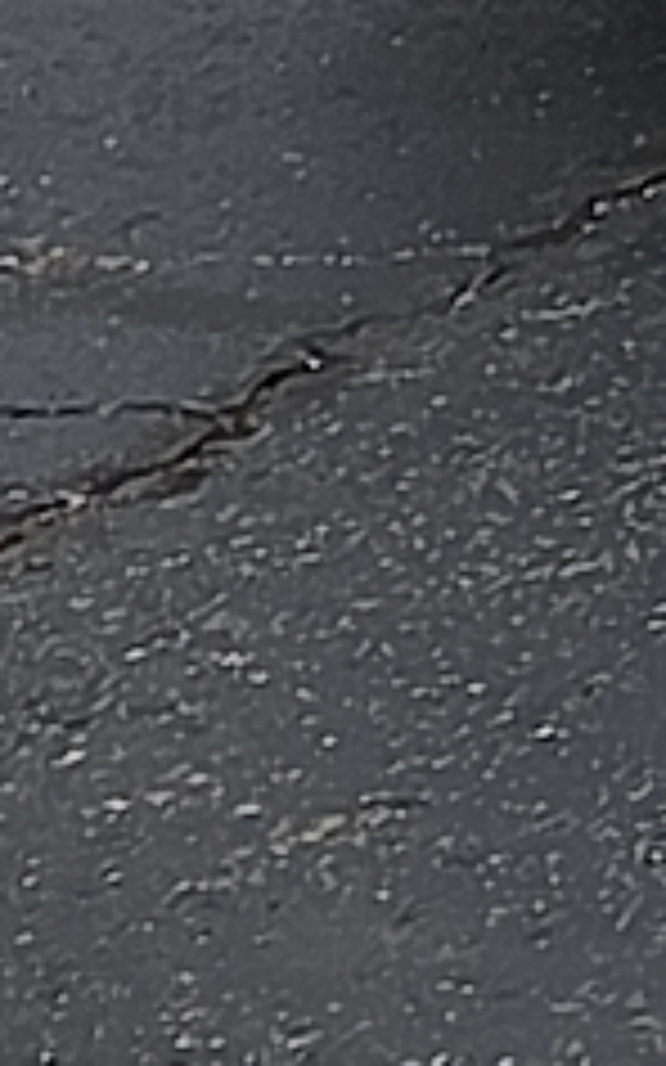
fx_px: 8718
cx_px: 3402
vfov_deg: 6.7
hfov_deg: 3.9
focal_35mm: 300
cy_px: -1205
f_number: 1.8
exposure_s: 1/1250
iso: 76
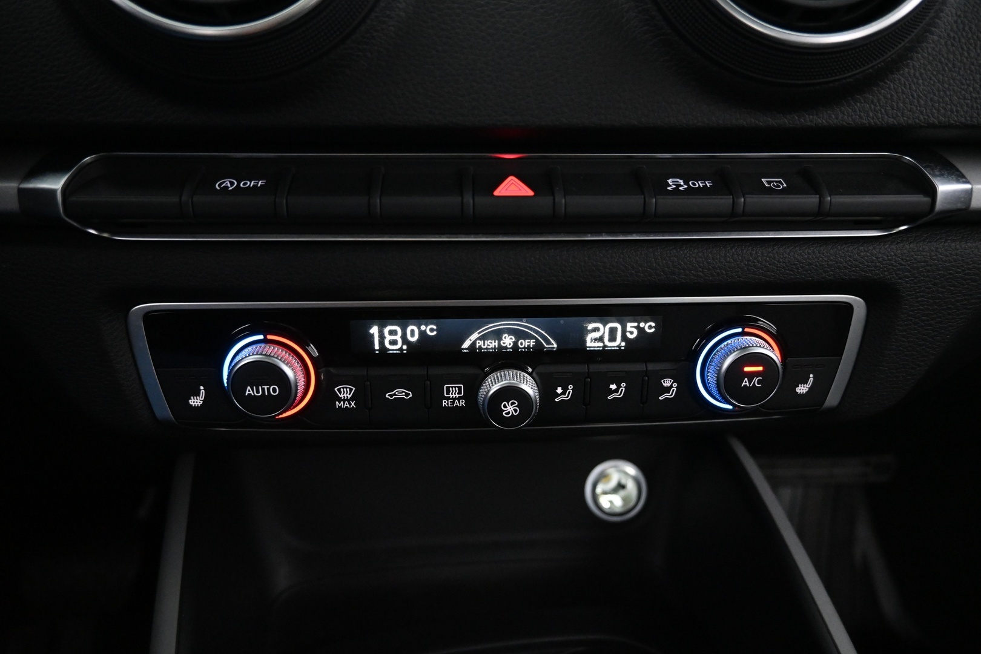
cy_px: 327
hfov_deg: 73.7
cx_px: 490
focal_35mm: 24
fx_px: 654
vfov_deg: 53.1
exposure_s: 1/25
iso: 5000
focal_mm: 16
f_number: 3.5
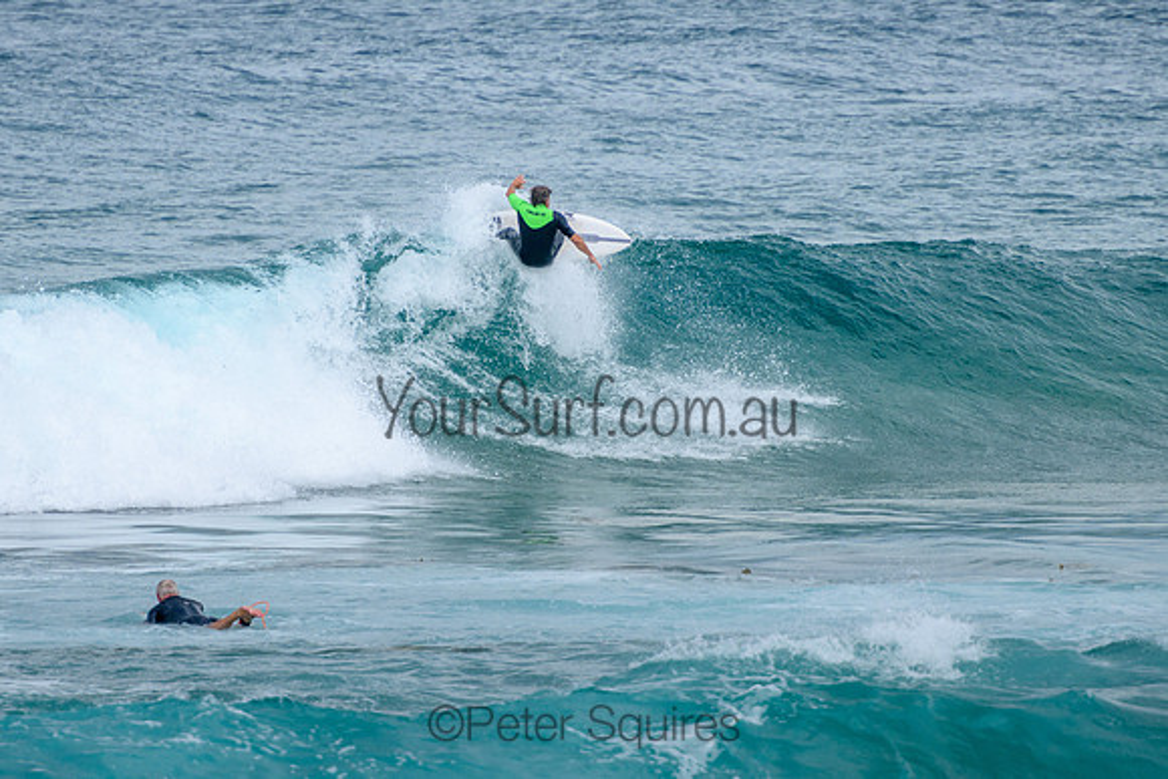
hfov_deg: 3.7
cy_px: 269
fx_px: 17850
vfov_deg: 2.5
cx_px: 542
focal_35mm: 550
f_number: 5.6
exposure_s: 1/2000
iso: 360
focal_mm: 400
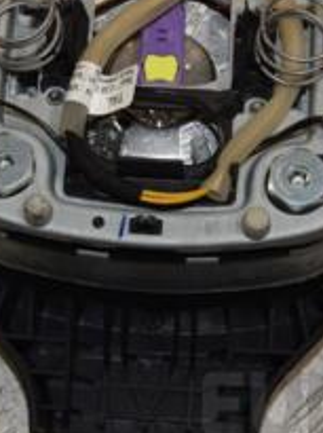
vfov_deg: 17.8
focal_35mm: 110
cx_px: 163
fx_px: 1373
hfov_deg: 13.4
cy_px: 123
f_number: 10
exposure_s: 1/200
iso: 800
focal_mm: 26
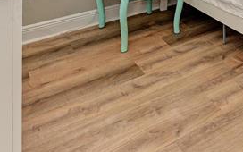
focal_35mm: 46
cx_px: 249
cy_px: -108
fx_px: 305
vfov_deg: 20.9
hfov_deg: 38.1
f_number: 9
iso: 200
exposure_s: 1/10
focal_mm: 12
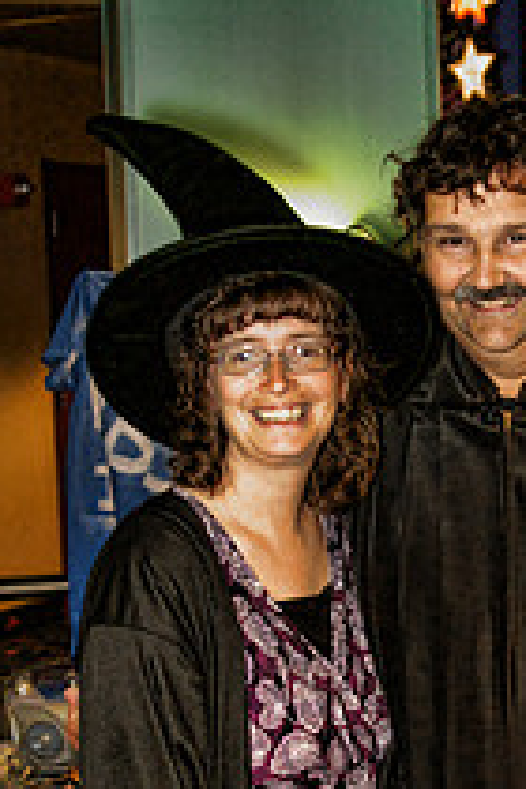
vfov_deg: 22.4
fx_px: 1972
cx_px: 440
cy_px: 590
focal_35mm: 90
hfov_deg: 15.1
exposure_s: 1/60
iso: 800
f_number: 2.8
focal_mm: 28
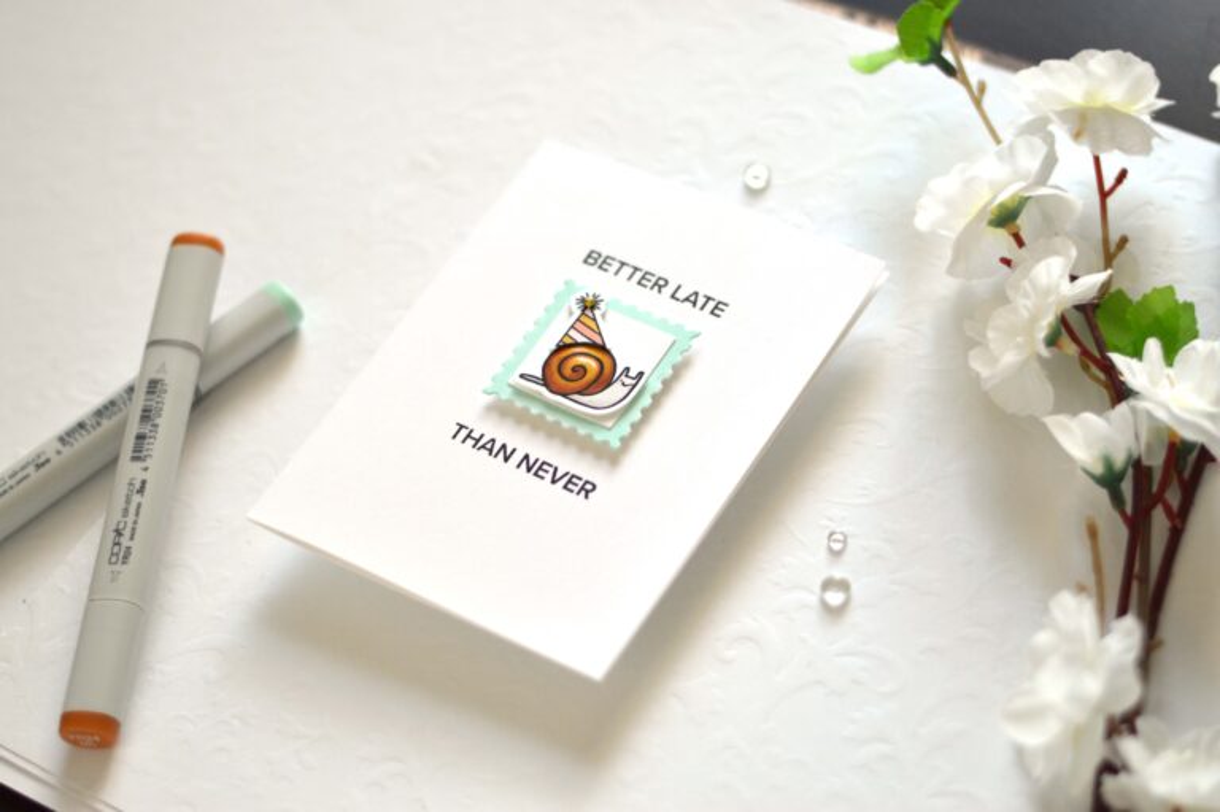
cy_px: 406
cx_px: 610
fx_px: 2540
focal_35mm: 75
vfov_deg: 18.2
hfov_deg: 27.0
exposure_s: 1/60
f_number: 2
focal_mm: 50
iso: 200
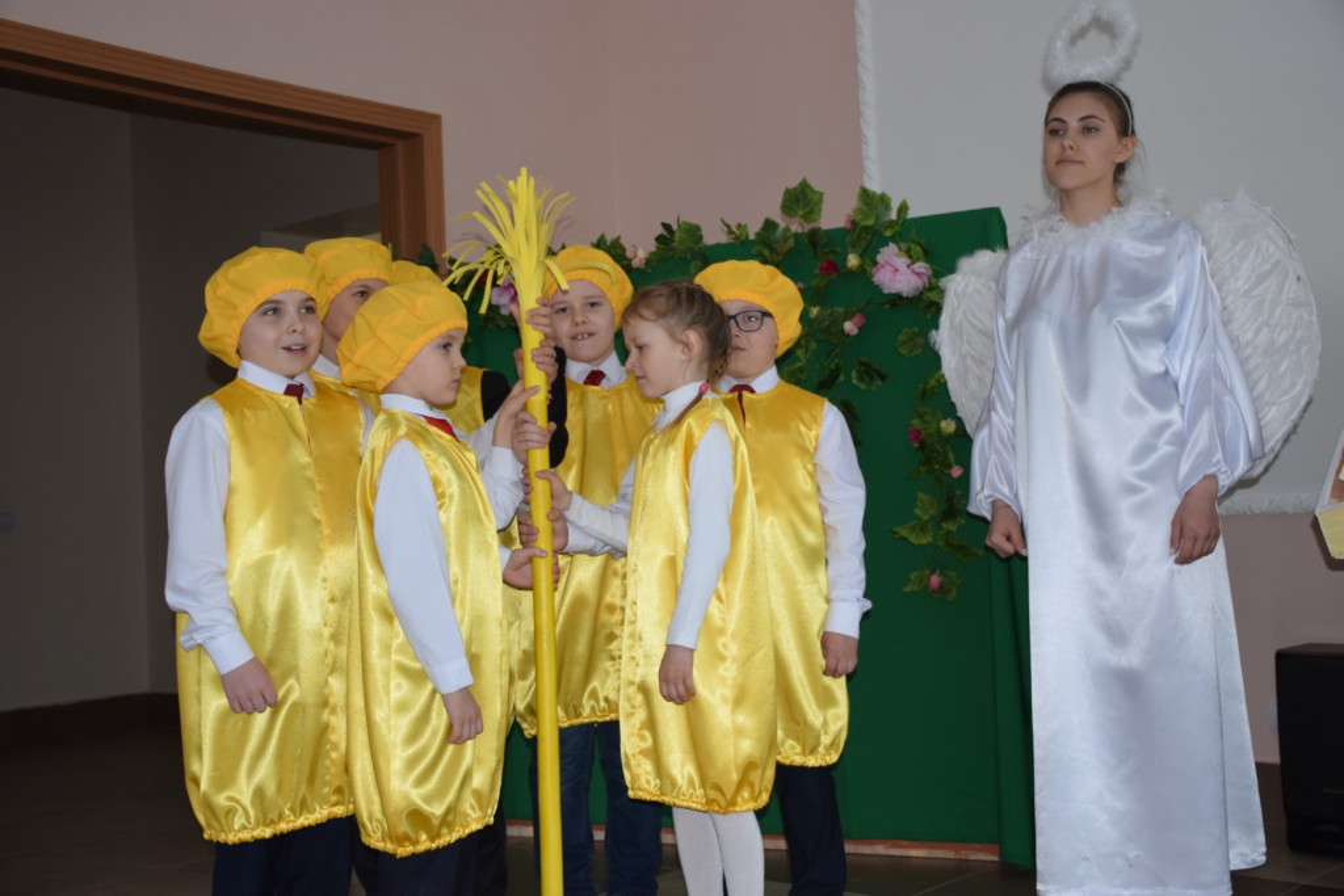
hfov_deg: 43.6
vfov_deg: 29.9
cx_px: 672
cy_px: 448
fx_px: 1680
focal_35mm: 45
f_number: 4.5
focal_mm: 30
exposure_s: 1/80
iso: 800
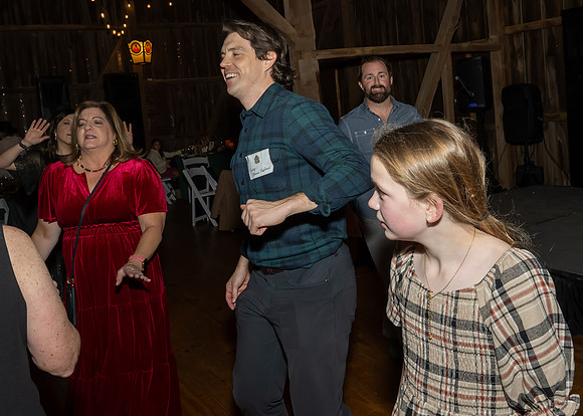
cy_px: 149
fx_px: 558
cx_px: 323
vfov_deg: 40.5
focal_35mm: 34
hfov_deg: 55.1
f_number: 7.1
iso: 640
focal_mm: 17
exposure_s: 1/250
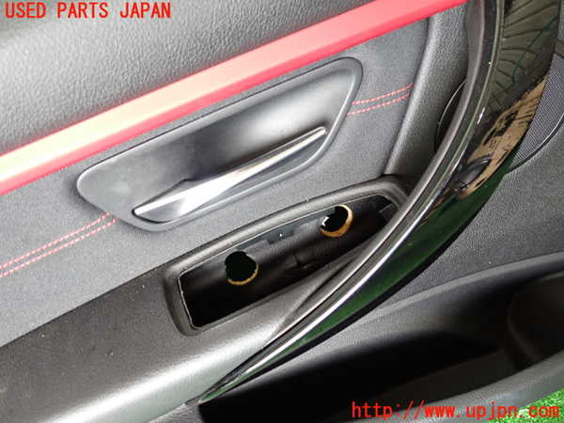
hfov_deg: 60.0
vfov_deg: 46.8
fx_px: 489
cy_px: 212
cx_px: 282
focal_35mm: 30
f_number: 2.3
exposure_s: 1/30
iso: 250
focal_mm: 5.4
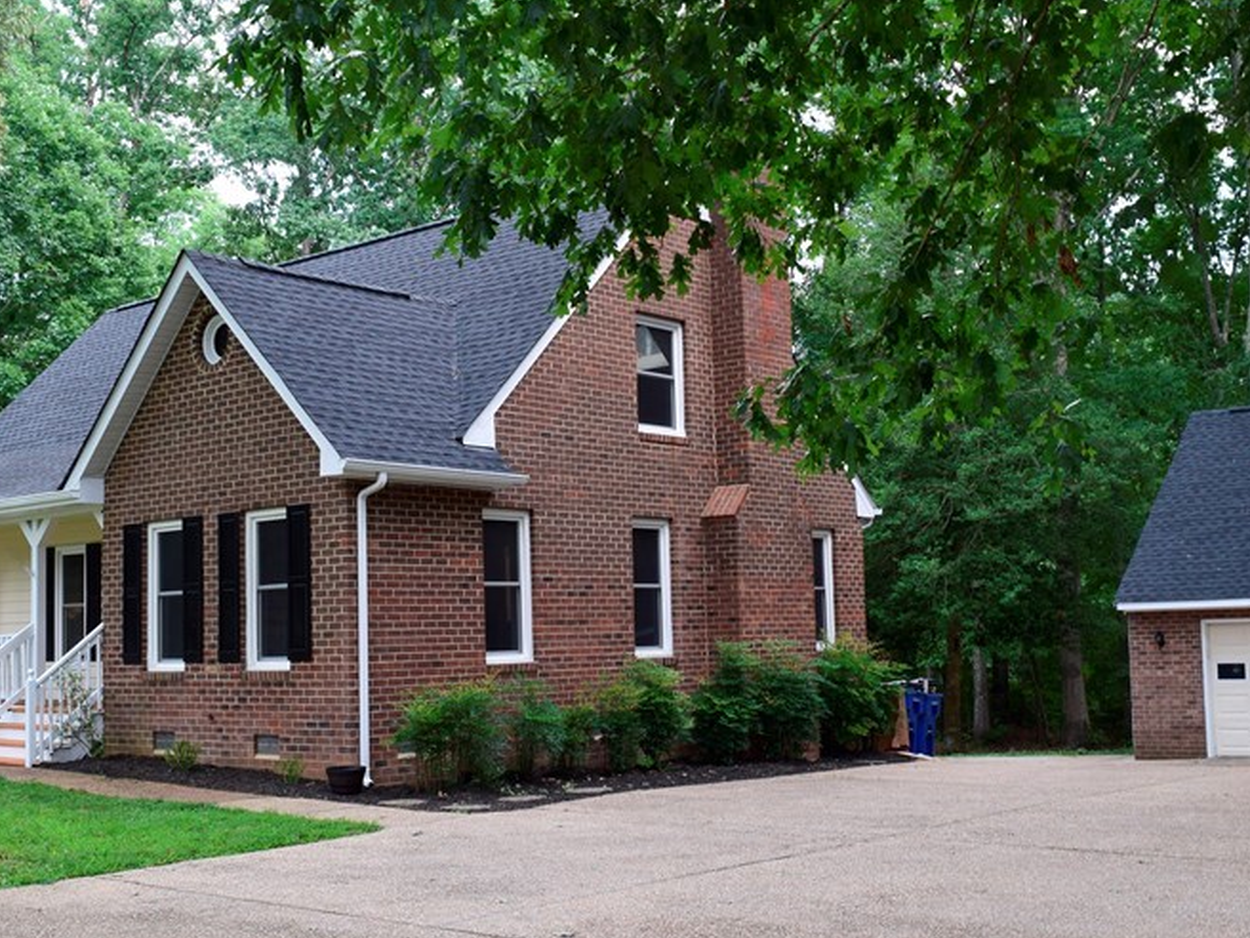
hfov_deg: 43.9
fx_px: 1553
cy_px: 486
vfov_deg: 33.6
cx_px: 621
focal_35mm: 43
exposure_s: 1/80
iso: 400
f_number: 8
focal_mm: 18
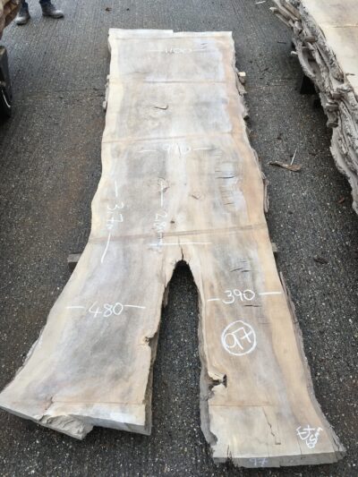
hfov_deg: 48.2
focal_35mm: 29
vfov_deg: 61.6
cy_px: 238
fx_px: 400
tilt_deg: -48.2
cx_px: 179
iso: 25
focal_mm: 4.15
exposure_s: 1/100
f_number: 2.2
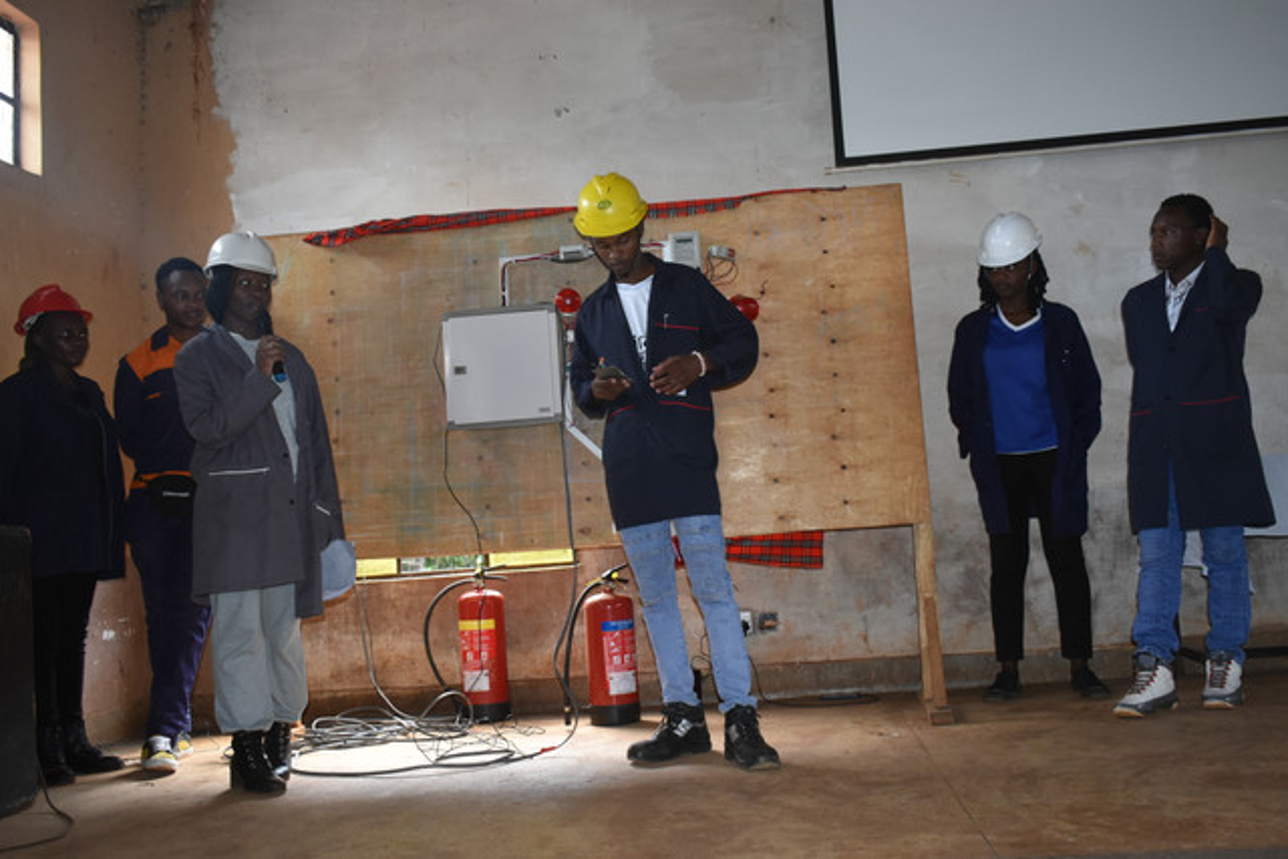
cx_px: 644
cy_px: 430
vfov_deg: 38.4
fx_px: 1235
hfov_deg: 55.1
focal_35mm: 34
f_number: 3.8
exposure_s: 1/125
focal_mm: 23
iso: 1100
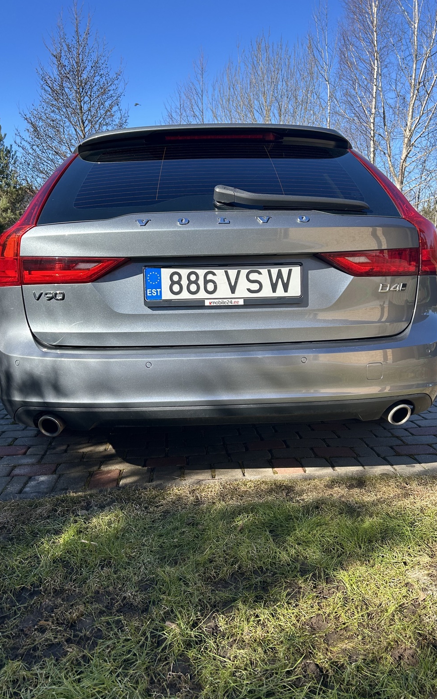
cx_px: 218
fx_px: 534
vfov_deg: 66.5
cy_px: 353
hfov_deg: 44.5
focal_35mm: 28
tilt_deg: -14.3
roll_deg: -2.0
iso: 50
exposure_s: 1/1431
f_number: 1.5
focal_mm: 5.7
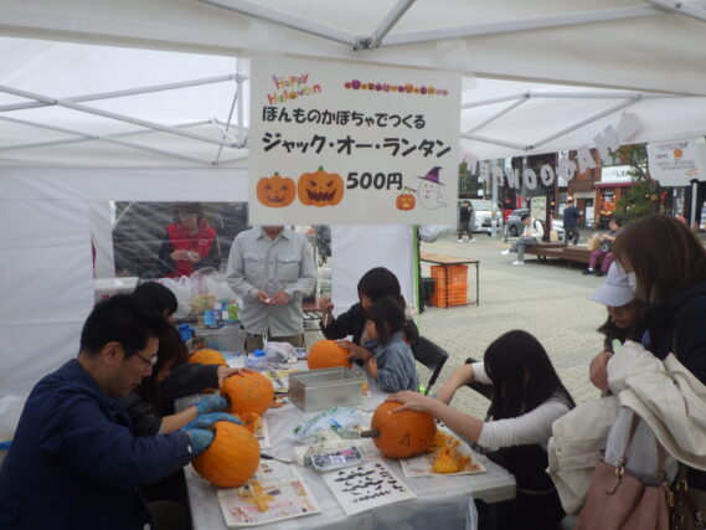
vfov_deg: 49.8
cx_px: 353
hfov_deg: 63.4
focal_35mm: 28
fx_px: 571
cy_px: 265
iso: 125
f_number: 3.5
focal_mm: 5
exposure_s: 1/160
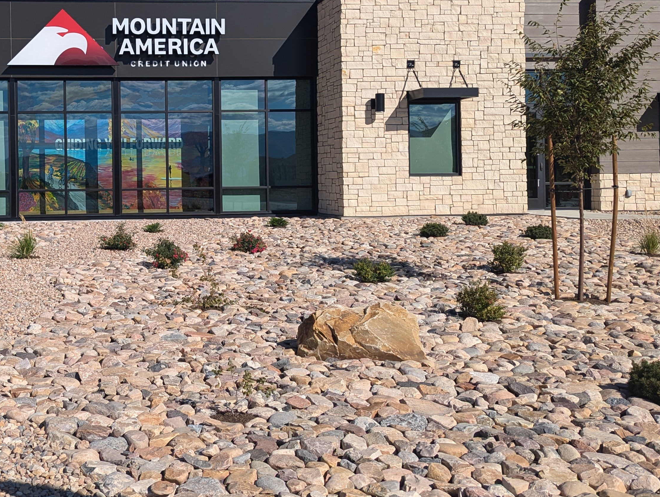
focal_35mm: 44
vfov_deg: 32.8
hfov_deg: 41.4
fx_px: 840
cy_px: 179
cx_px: 152
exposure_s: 1/3236
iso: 43
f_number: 1.85
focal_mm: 6.81
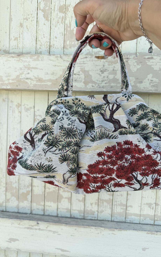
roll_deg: -2.7
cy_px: 131
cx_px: 68
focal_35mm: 26
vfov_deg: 70.4
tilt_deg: -12.4
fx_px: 183
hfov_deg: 47.4
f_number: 1.78
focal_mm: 6.76
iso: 80
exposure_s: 1/772
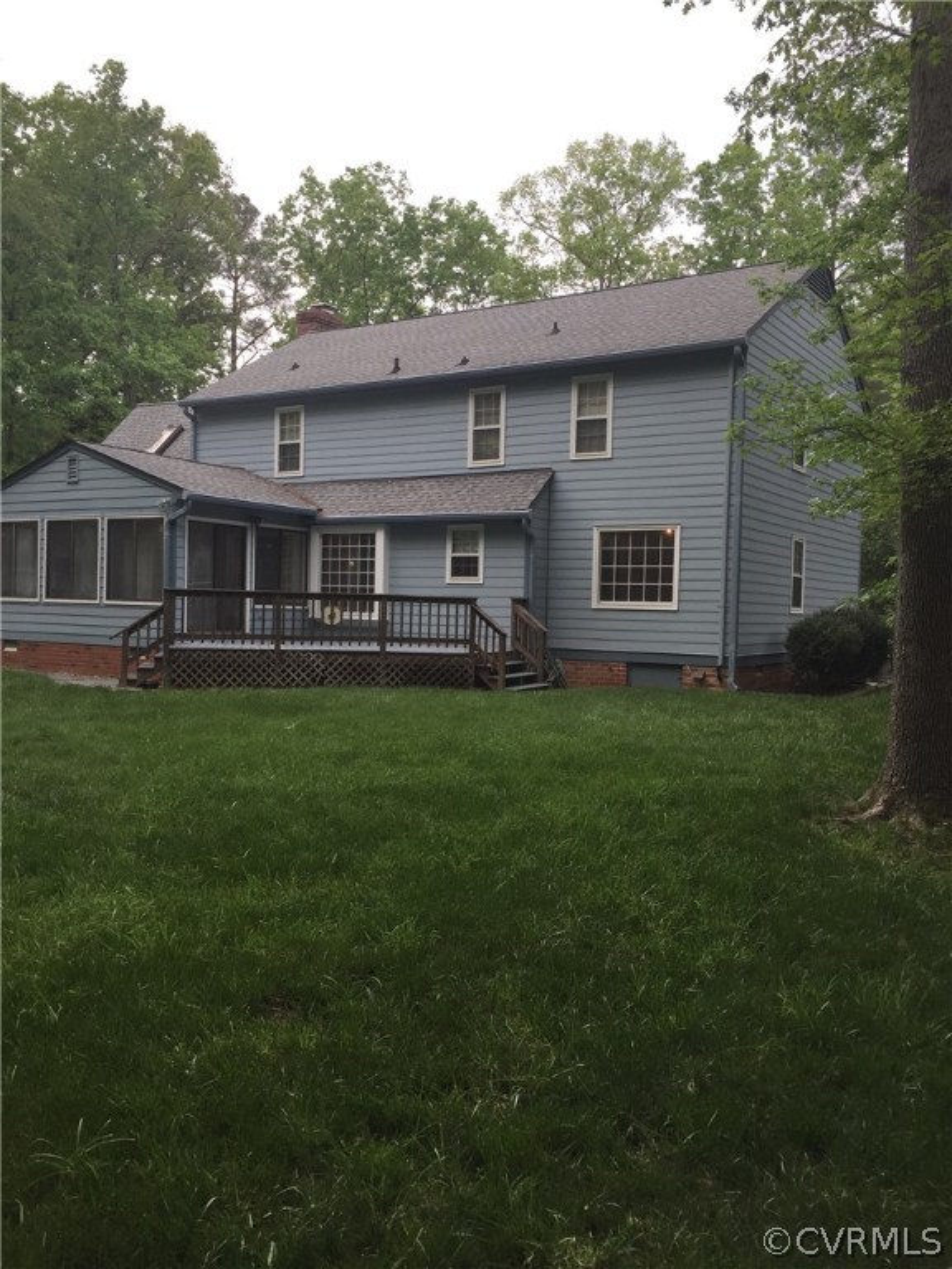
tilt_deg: +0.3
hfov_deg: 48.2
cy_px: 634
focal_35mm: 29
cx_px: 476
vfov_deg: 61.7
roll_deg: -1.0
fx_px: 1063
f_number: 2.2
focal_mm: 4.15
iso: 32
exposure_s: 1/324
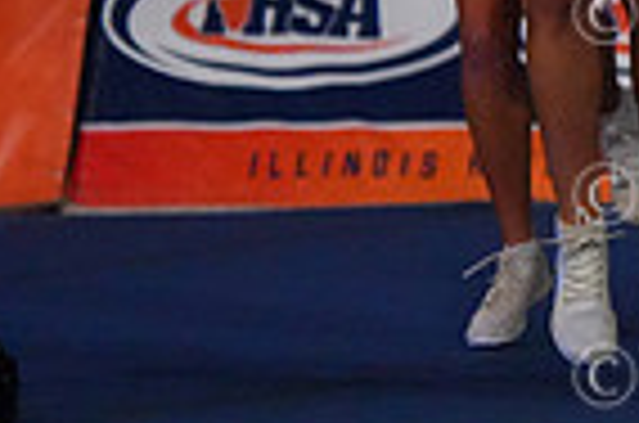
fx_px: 14522
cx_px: 1224
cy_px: -259
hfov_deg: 2.5
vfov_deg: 1.7
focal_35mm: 820
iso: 16000
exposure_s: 1/1250
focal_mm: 200
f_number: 5.6
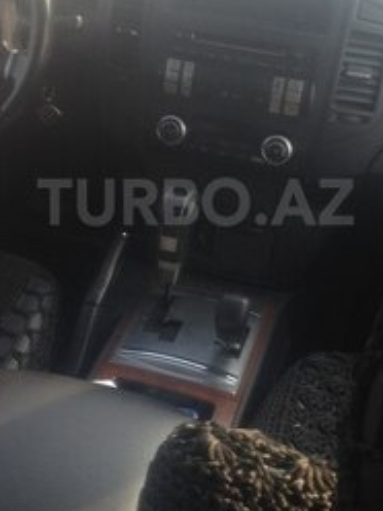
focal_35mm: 70
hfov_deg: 21.0
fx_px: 1033
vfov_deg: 27.7
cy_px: 202
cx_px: 196
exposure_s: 1/120
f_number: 2.4
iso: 50
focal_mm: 4.28
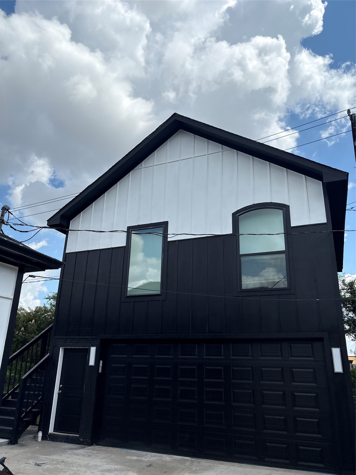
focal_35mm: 26
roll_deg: -2.2
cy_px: 238
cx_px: 178
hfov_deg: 53.1
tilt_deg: +20.8
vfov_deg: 67.3
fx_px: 357
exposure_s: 1/5348
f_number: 1.6
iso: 50
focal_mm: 5.96
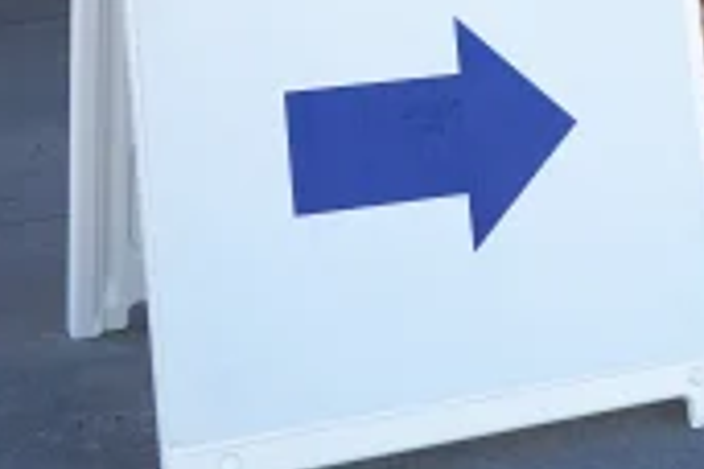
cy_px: -311
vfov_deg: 10.9
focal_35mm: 119
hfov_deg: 15.6
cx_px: 1120
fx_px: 2327
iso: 250
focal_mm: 29
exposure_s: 1/160
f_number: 7.1
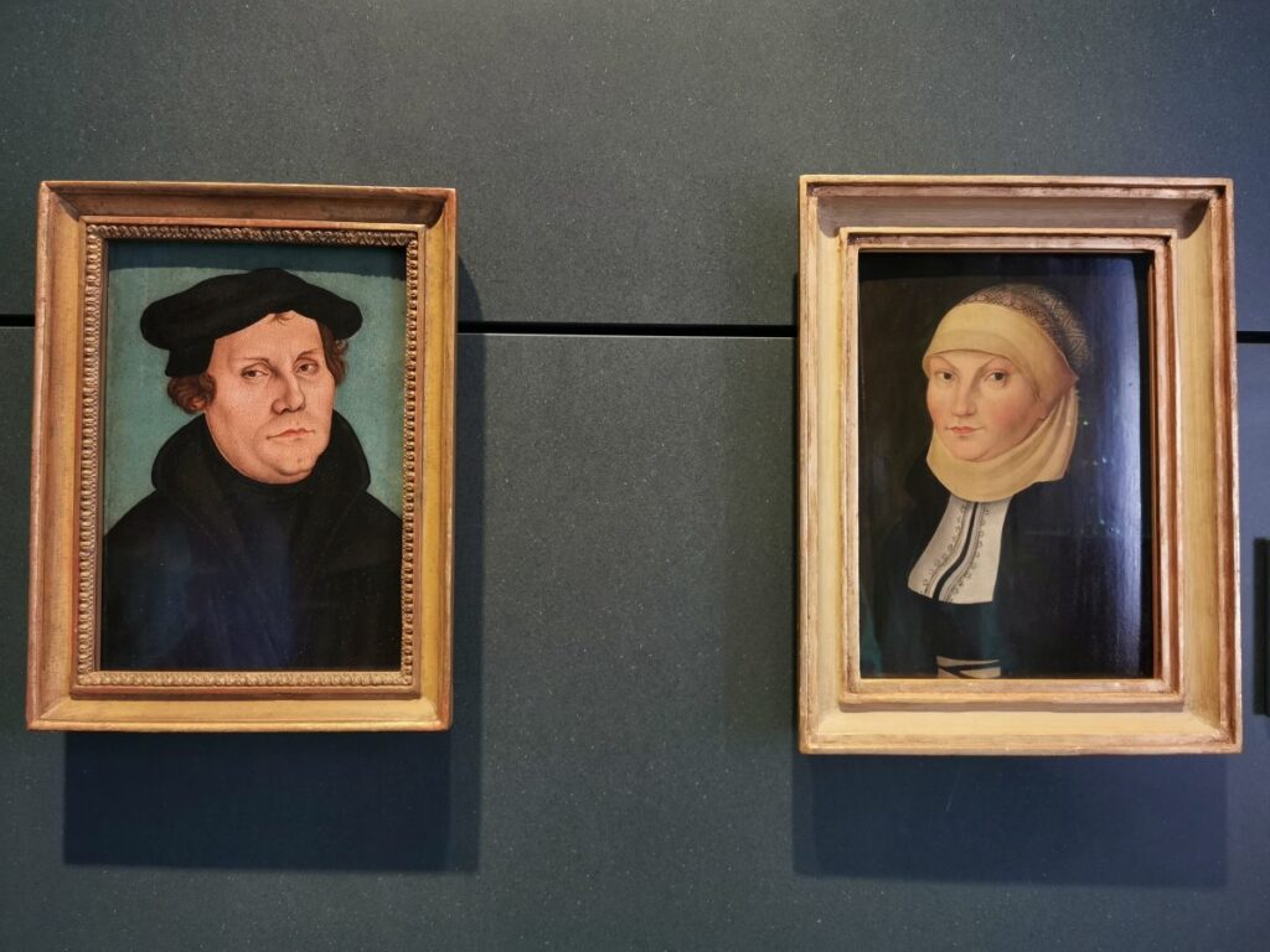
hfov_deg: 65.3
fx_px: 991
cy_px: 476
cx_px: 635
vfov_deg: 51.4
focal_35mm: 27
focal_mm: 5.56
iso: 320
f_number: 1.6
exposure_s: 1/40
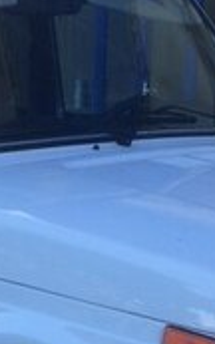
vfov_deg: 17.2
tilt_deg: -16.1
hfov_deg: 11.1
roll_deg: -1.4
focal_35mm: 117
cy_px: 381
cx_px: 40
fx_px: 1098
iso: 32
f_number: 2.2
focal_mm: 4.15
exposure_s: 1/154
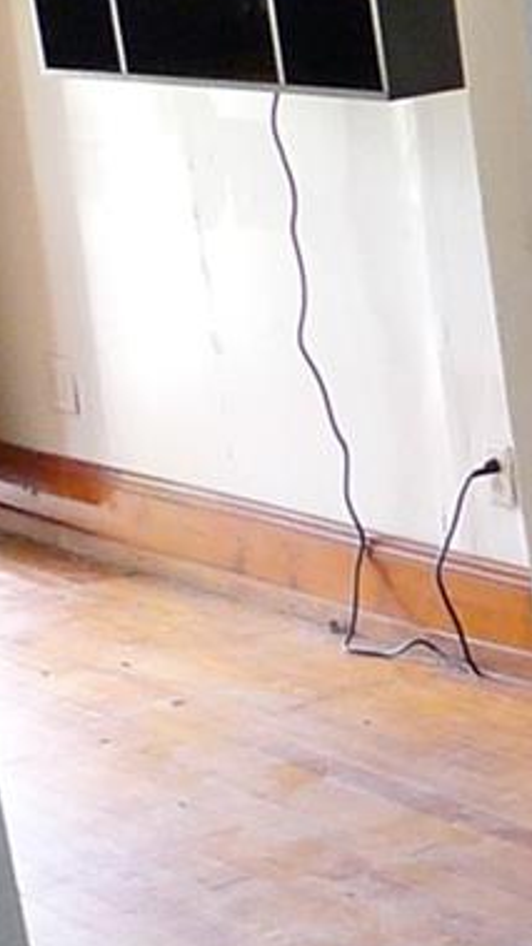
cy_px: 401
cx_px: 1496
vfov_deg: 15.8
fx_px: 3413
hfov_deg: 7.9
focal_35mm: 136
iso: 400
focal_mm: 5.1
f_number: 2
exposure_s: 1/60
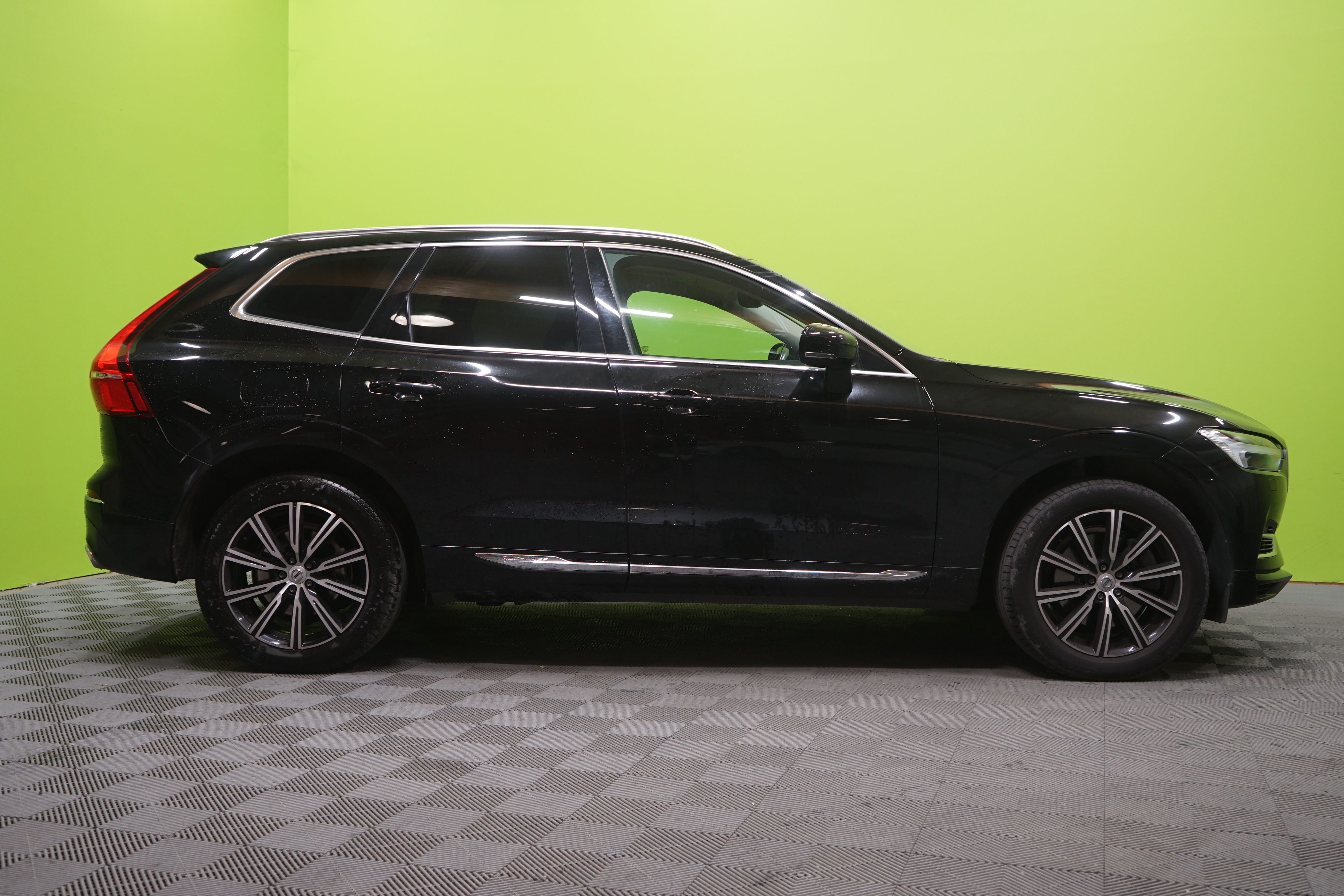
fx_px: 1344
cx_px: 672
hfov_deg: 53.1
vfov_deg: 36.9
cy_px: 448
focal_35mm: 36
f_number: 5
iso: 800
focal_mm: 36
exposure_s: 1/30
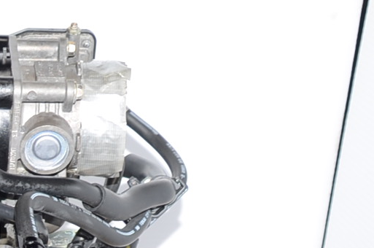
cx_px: -297
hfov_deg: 11.1
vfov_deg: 7.5
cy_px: 515
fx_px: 1794
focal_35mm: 173
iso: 100
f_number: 4.5
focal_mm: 24
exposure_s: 1/100
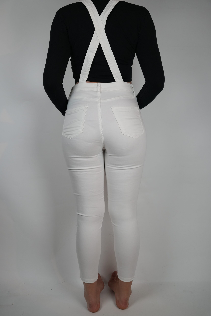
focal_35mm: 34
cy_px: 159
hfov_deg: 38.9
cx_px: 103
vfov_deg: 55.8
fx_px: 299
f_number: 4
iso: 1600
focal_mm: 33
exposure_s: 1/160
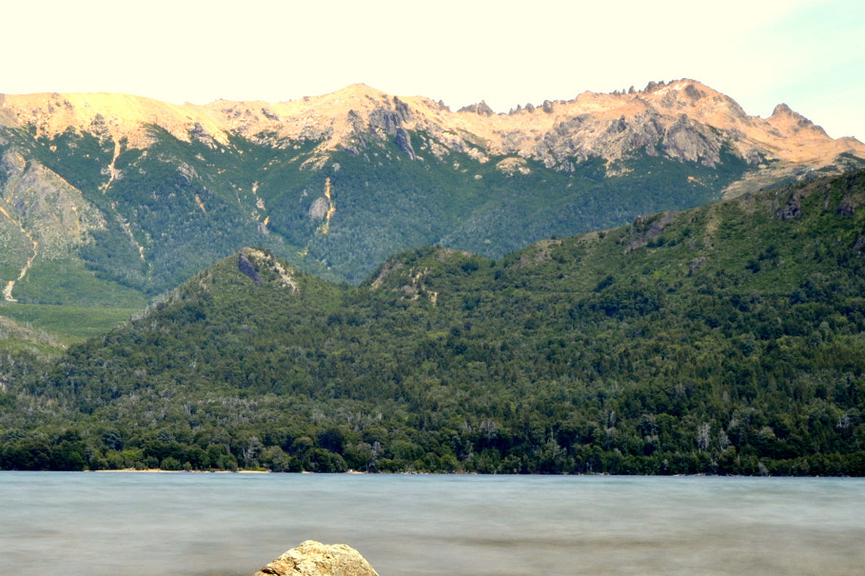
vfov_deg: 16.5
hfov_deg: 24.7
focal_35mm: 82
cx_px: 268
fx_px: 1966
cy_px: 489
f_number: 29
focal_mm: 31
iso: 100
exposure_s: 3
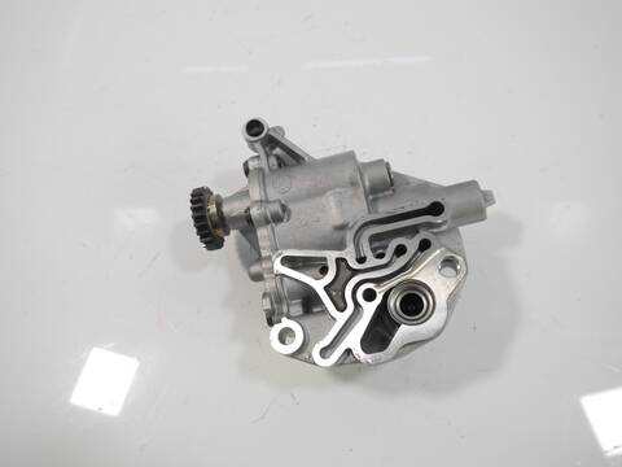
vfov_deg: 49.7
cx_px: 311
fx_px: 503
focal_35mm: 28
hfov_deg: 63.4
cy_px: 234
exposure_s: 1/125
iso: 640
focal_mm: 14
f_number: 3.5
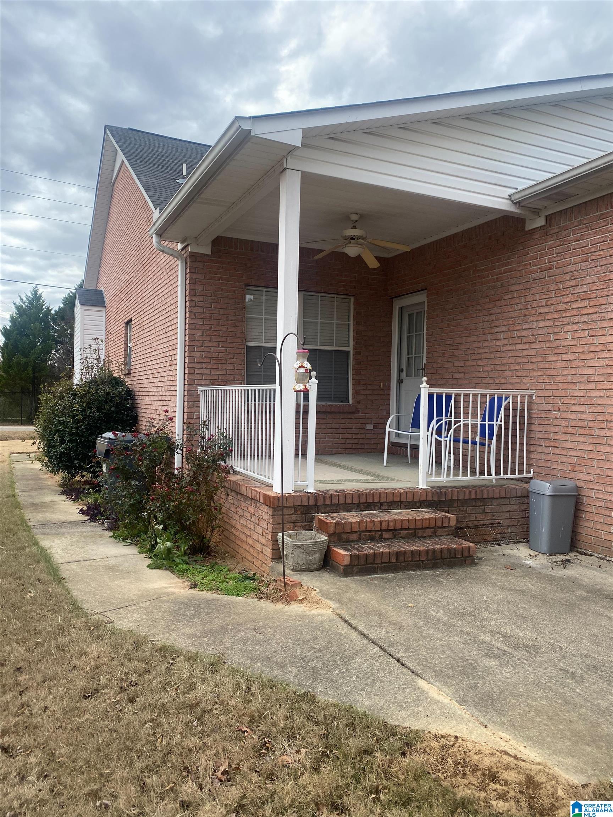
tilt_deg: -1.4
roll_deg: -1.6
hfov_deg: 53.1
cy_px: 408
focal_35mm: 26
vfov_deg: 67.3
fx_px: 614
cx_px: 306
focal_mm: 4.25
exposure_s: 1/1043
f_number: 1.8
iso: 32
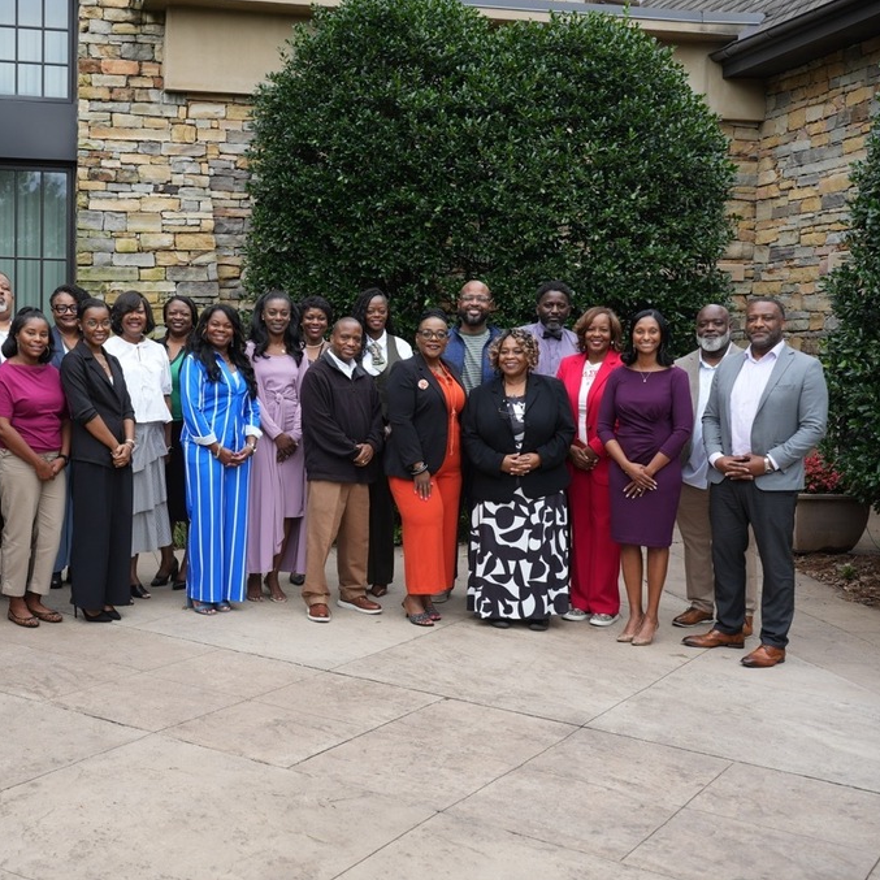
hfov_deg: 37.1
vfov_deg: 37.6
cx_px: 286
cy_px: 441
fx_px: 1294
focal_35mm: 45
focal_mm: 35
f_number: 4.5
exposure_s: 1/100
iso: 100
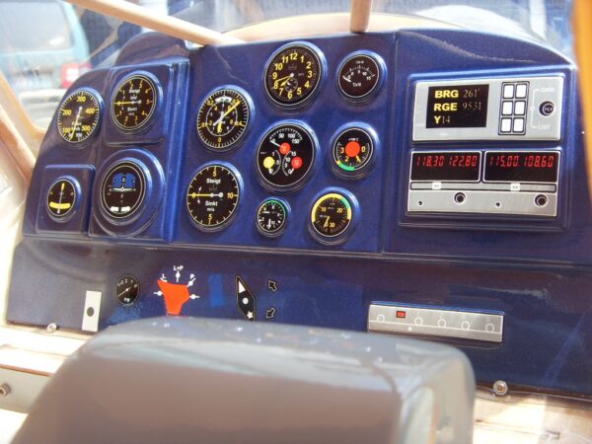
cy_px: 222
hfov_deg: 42.1
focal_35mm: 45
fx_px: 770
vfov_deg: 32.2
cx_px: 296
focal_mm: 7.7
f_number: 3.7
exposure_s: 1/180
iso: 80
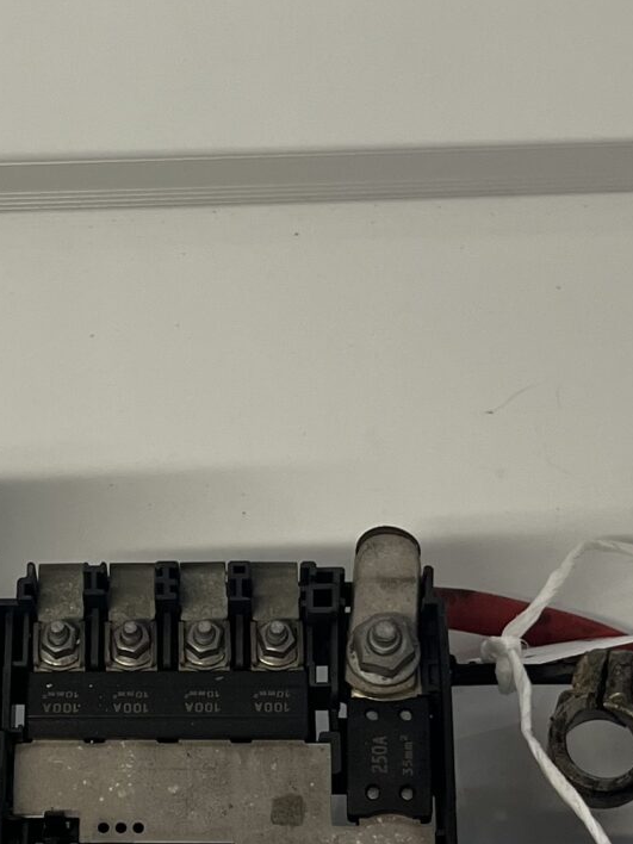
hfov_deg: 15.6
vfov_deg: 20.7
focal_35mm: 94
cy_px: 654
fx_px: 2292
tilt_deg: -51.0
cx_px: 136
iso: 125
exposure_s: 1/100
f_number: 1.6
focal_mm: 5.1
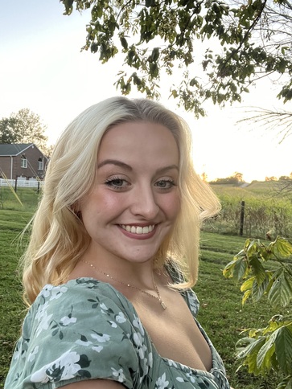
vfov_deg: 58.3
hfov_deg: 45.4
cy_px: 198
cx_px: 144
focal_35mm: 31
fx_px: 349
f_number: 2.2
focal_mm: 2.71
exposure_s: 1/60
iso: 160
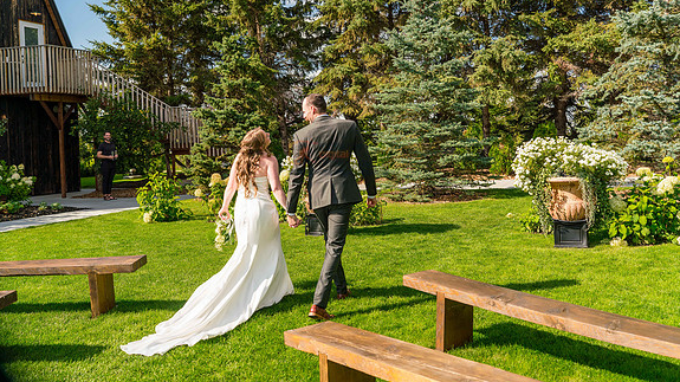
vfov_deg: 31.9
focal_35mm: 37
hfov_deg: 54.0
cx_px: 339
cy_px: 157
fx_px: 667
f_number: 4.5
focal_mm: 35
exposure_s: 1/1600
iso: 400
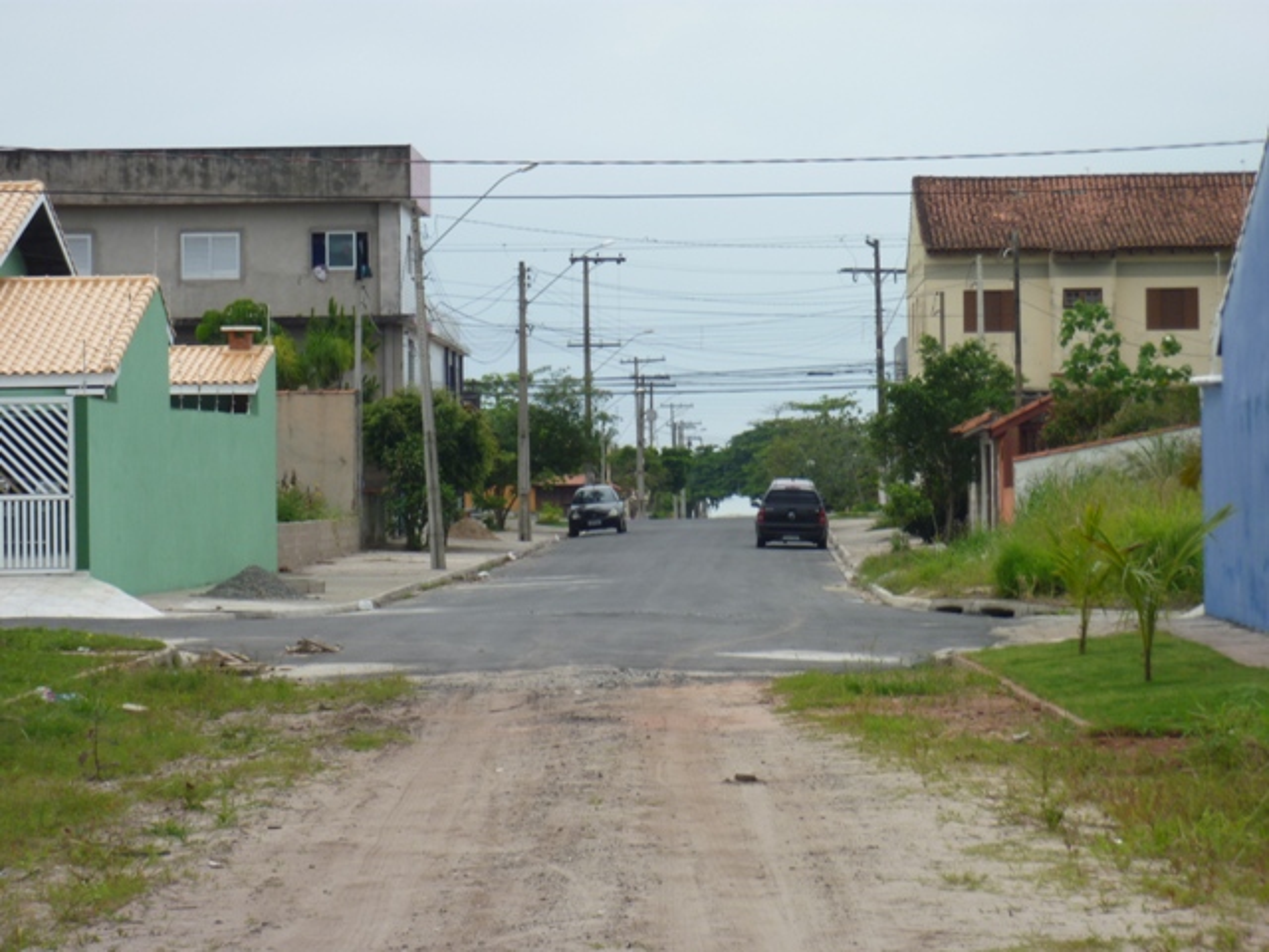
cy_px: 476
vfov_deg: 10.6
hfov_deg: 14.1
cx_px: 634
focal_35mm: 140
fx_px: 5132
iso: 80
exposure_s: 1/160
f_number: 5.9
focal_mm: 25.2
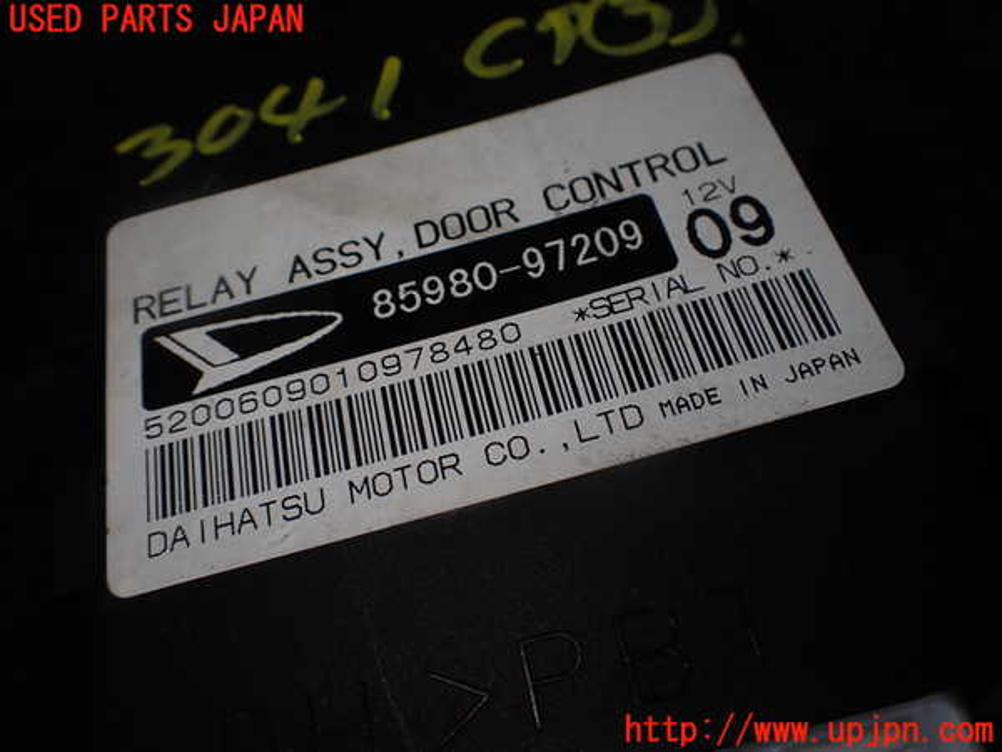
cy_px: 376
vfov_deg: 46.8
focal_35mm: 30
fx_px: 868
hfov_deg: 60.0
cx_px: 501
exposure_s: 1/125
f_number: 3.2
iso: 100
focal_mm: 5.4
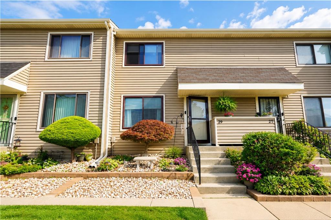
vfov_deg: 67.3
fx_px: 165
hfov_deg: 90.0
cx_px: 166
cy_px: 110
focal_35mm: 18
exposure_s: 1/125
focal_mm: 18
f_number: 9
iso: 100
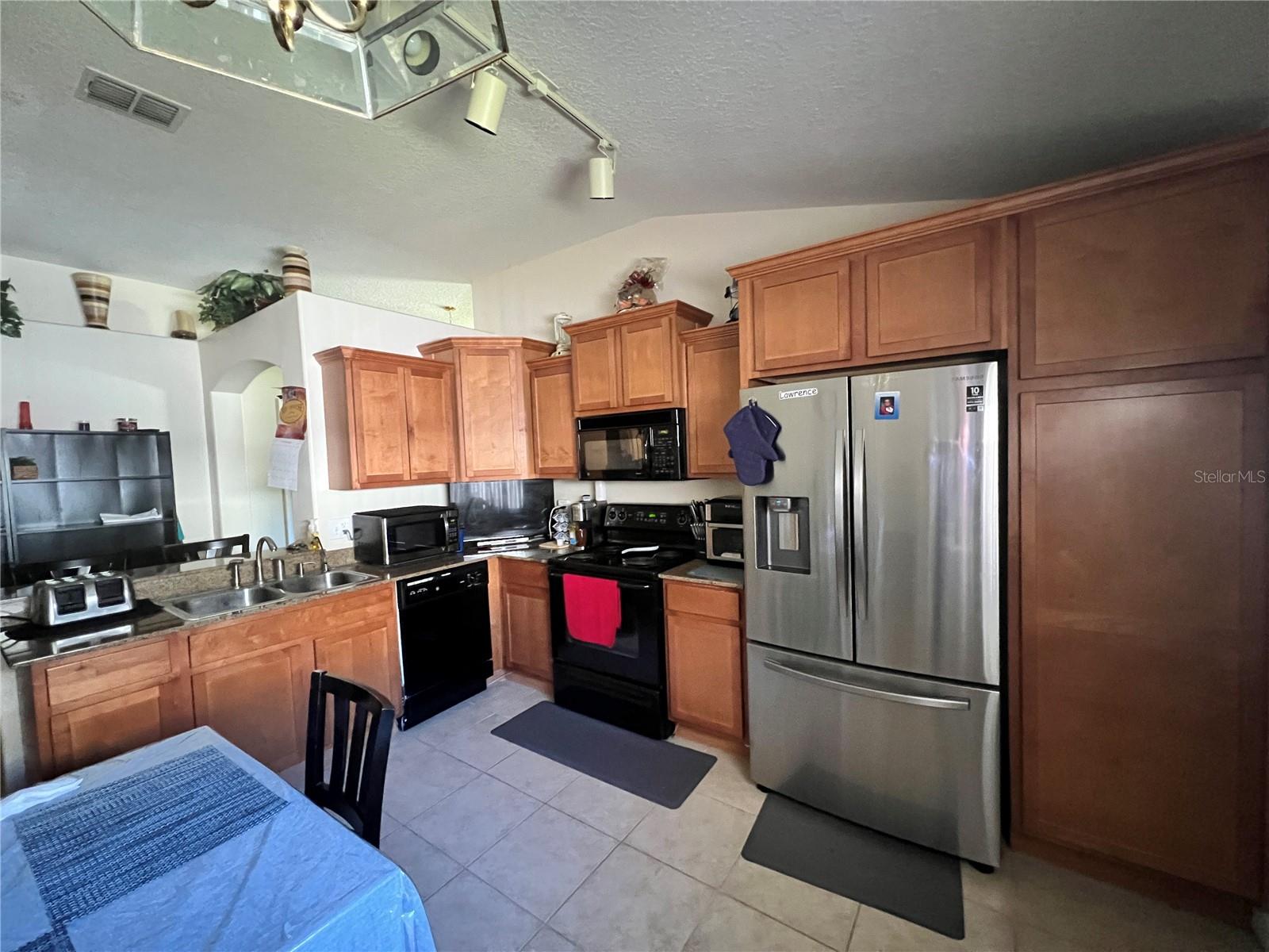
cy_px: 476
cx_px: 634
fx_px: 477
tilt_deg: -3.1
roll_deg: +2.4
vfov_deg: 89.9
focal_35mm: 13
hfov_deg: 106.2
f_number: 1.8
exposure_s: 1/37
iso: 1250
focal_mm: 1.57
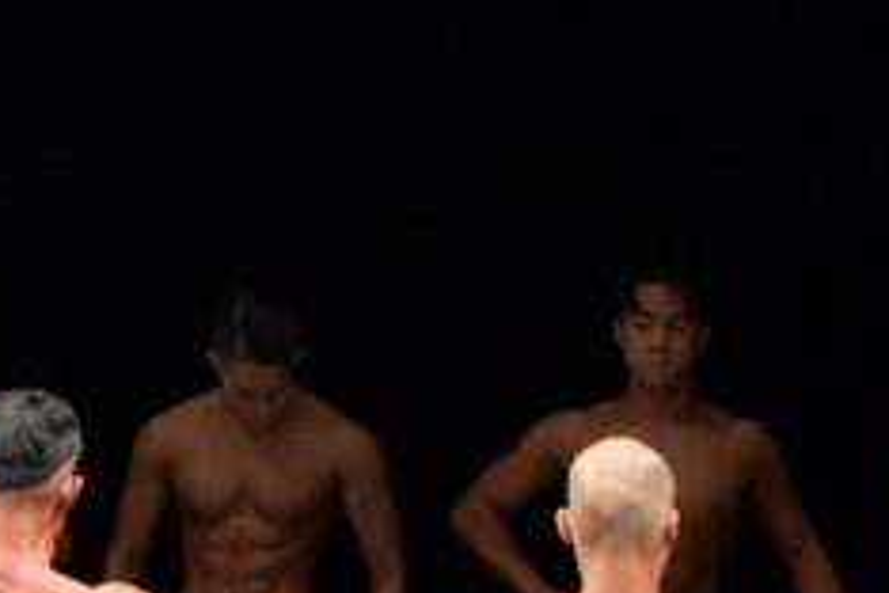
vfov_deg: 2.3
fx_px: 14939
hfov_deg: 3.4
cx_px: -158
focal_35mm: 605
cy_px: 821
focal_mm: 122
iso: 3200
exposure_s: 1/400
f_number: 5.6
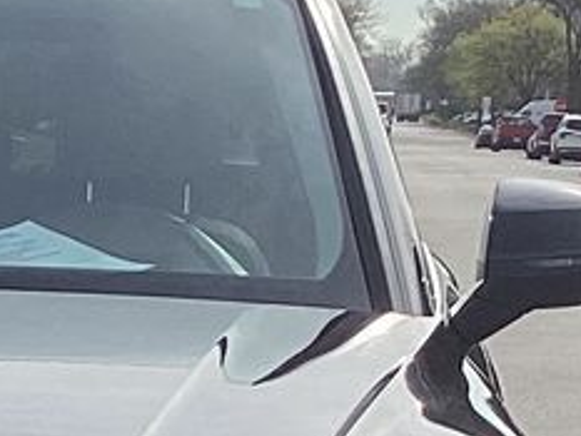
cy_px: 835
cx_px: -329
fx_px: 3577
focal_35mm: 213
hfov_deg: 9.0
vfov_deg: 6.8
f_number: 2.4
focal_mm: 3.3
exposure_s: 1/1664
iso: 25
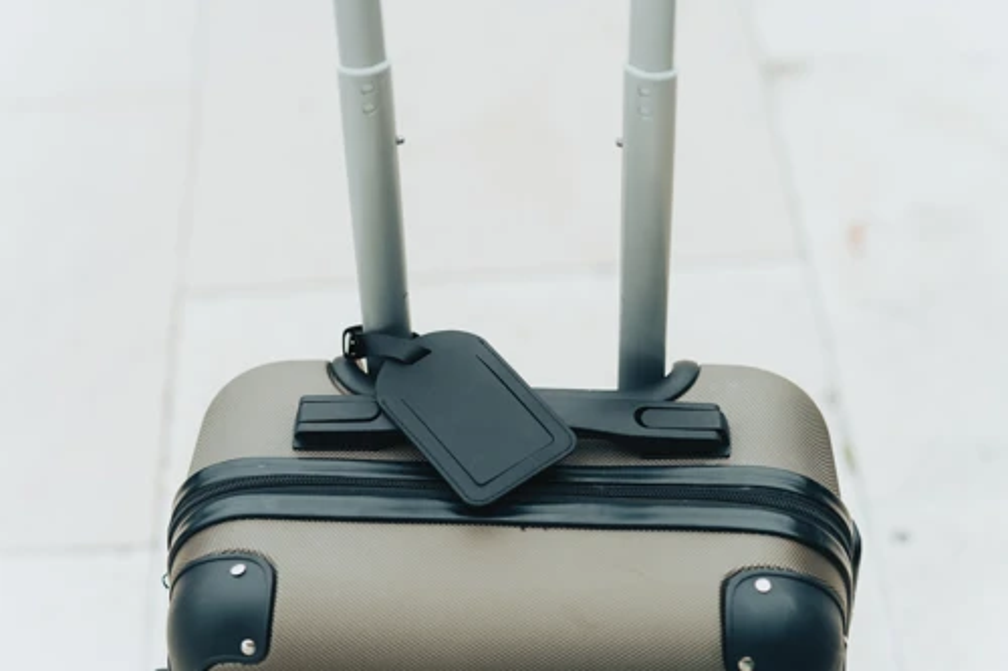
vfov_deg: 20.0
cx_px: 504
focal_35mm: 68
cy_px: 336
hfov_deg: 29.7
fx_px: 1903
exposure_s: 1/500
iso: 200
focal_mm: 68
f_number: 2.8
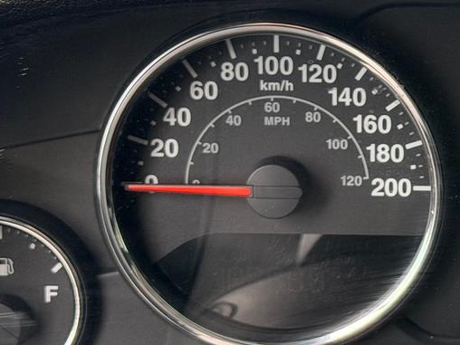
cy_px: 187
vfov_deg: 12.2
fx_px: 1608
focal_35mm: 121
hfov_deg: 15.9
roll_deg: +0.7
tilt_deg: -25.0
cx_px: 470
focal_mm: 6.76
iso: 160
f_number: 1.78
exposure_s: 1/151
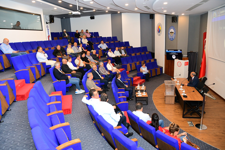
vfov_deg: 53.1
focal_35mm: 24
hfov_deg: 73.7
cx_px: 112
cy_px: 75
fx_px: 150
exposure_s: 1/125
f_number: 3.5
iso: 1250
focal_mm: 16
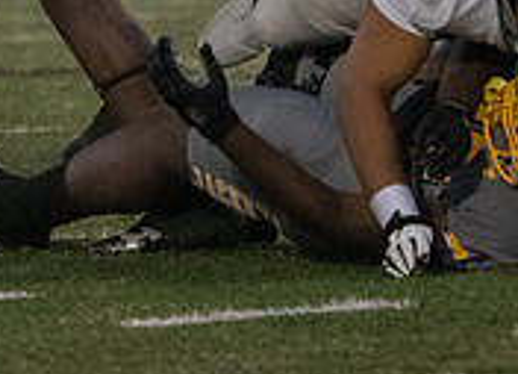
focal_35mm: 1209
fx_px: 17848
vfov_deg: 1.2
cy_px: -212
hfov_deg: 1.7
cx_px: 92
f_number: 5.6
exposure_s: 1/1250
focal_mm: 327
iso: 12800
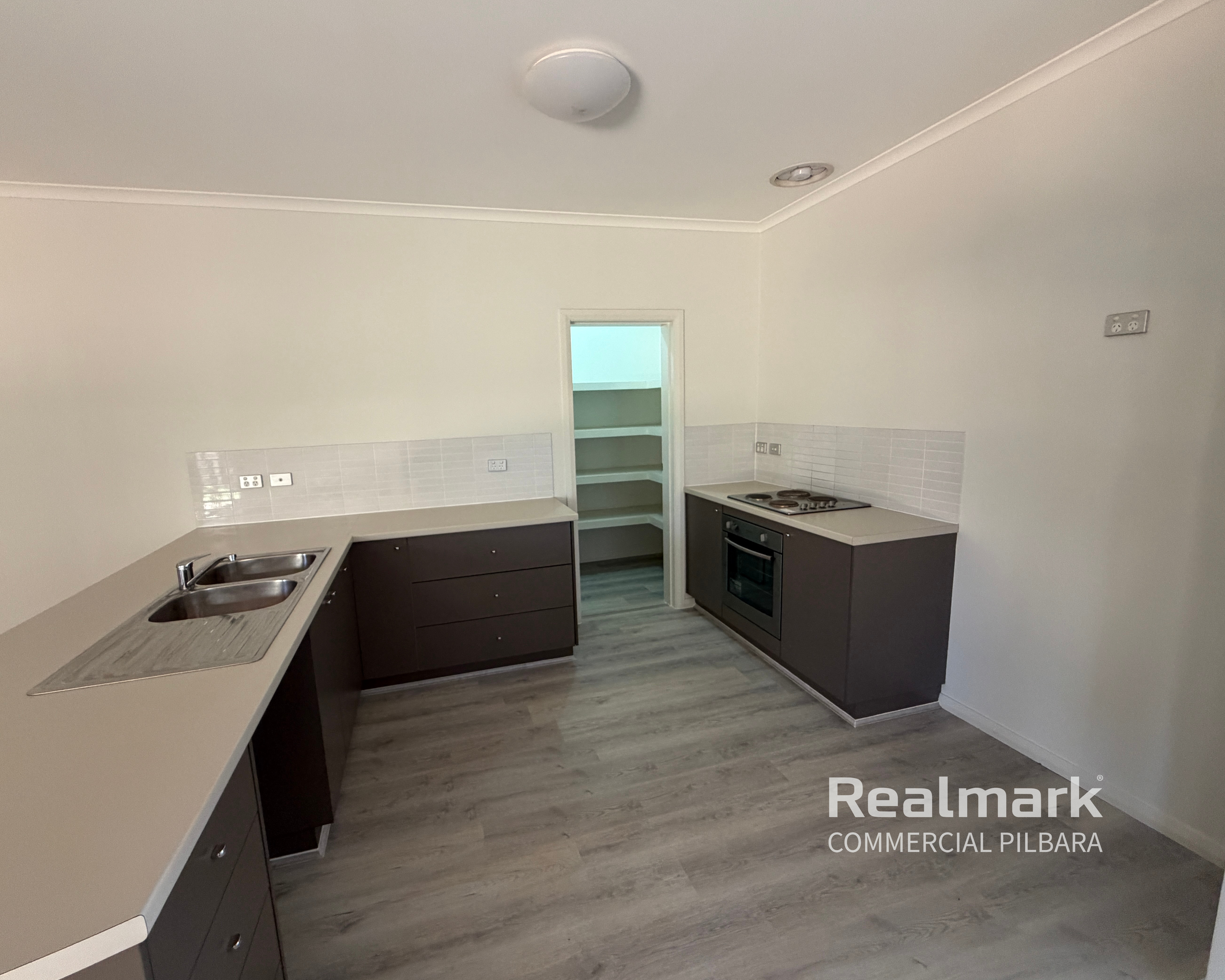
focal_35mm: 15
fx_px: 544
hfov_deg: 96.7
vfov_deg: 84.0
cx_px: 578
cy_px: 491
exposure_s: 1/63
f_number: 2.2
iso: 320
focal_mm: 2.22
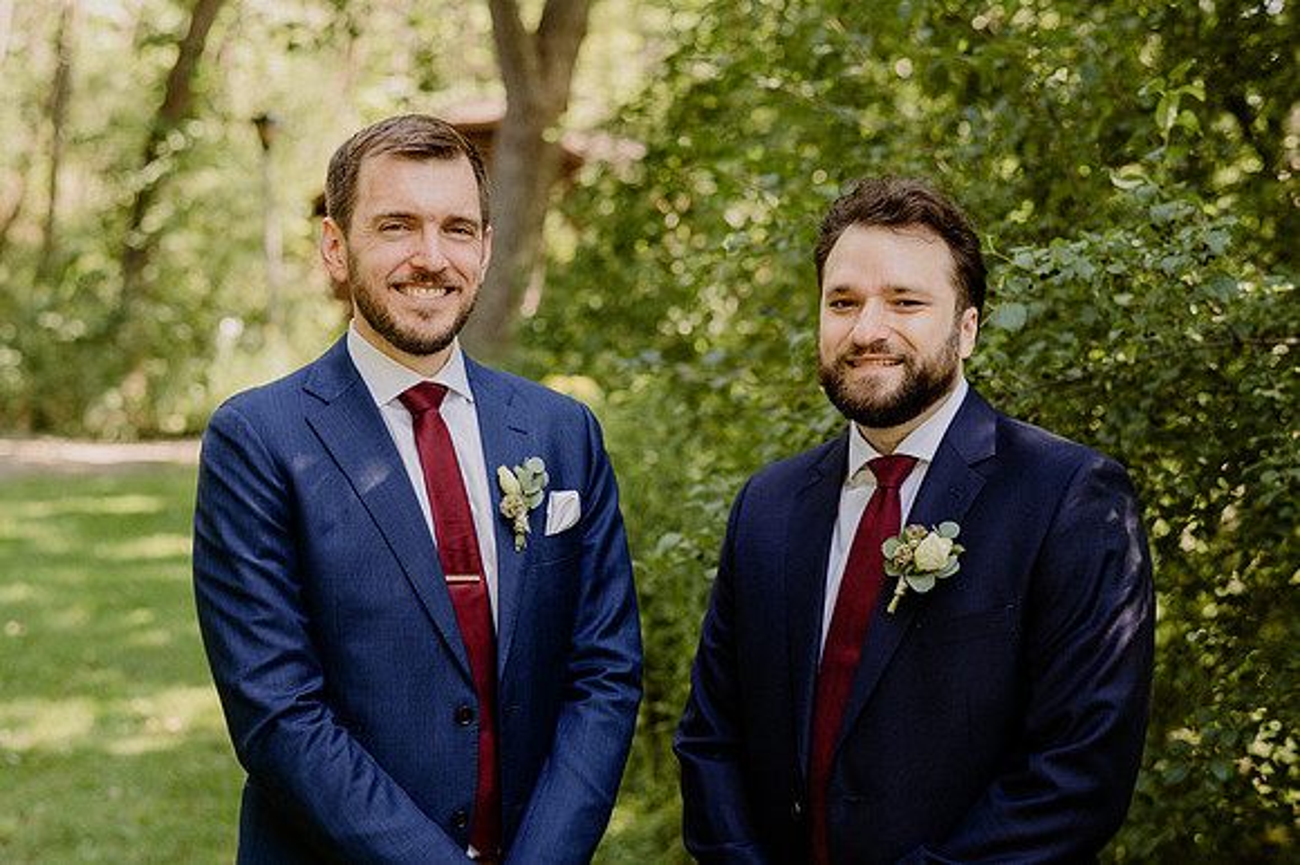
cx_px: 650
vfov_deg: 23.4
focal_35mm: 58
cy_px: 432
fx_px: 2093
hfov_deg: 34.5
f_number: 3.2
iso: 200
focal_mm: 58
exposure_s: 1/160
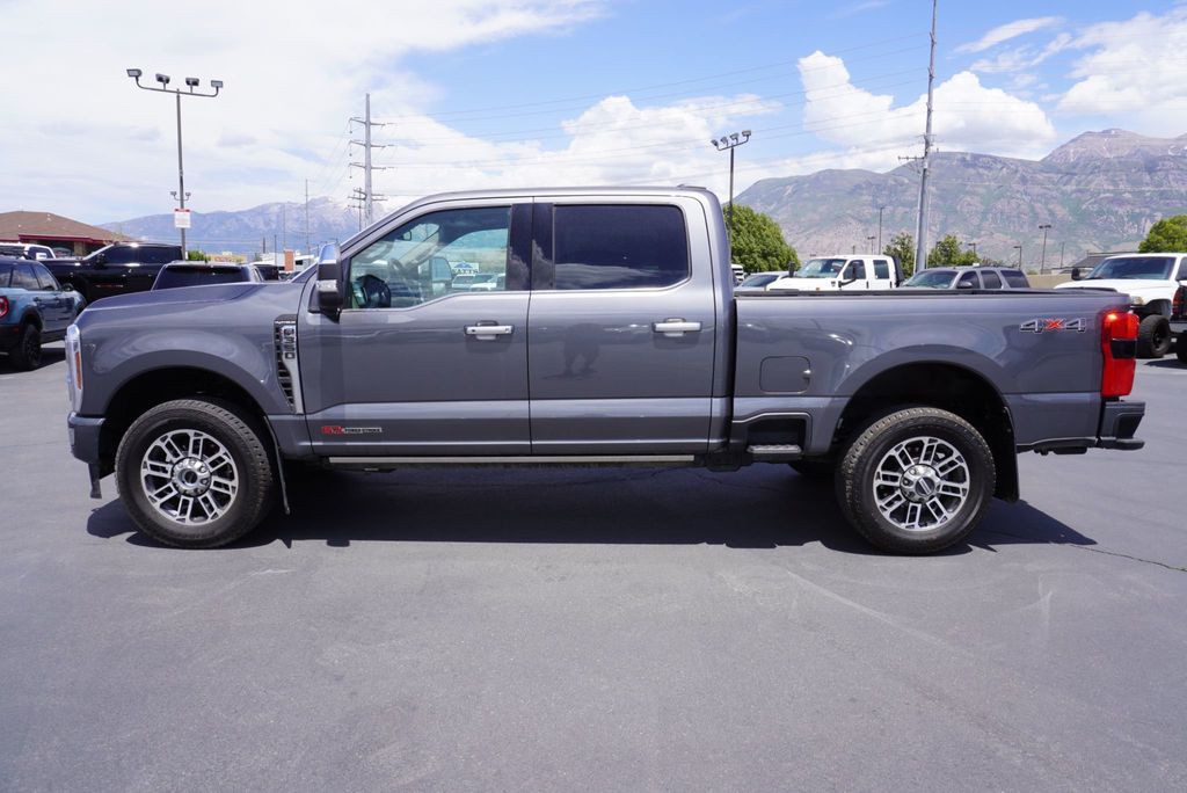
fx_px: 792
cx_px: 594
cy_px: 396
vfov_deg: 53.2
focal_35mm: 24
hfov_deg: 73.7
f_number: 10
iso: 100
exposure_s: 1/160
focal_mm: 16
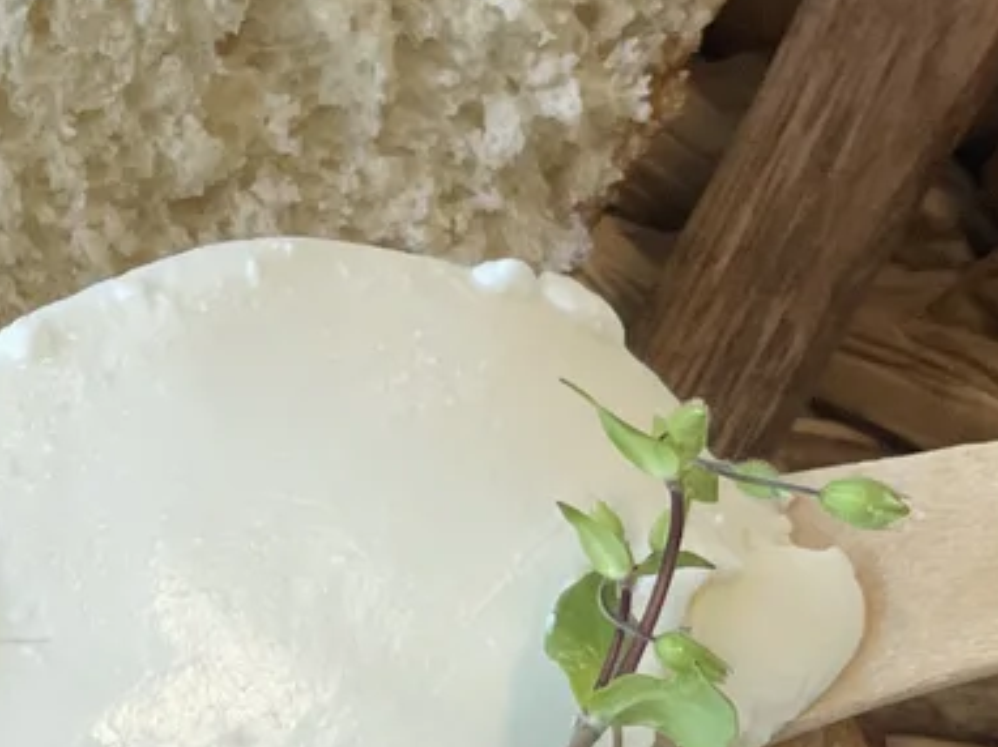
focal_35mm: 218
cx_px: -26
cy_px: 585
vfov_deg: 6.8
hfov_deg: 9.0
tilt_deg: -49.1
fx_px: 6281
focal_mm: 6
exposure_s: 1/100
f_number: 2
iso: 100
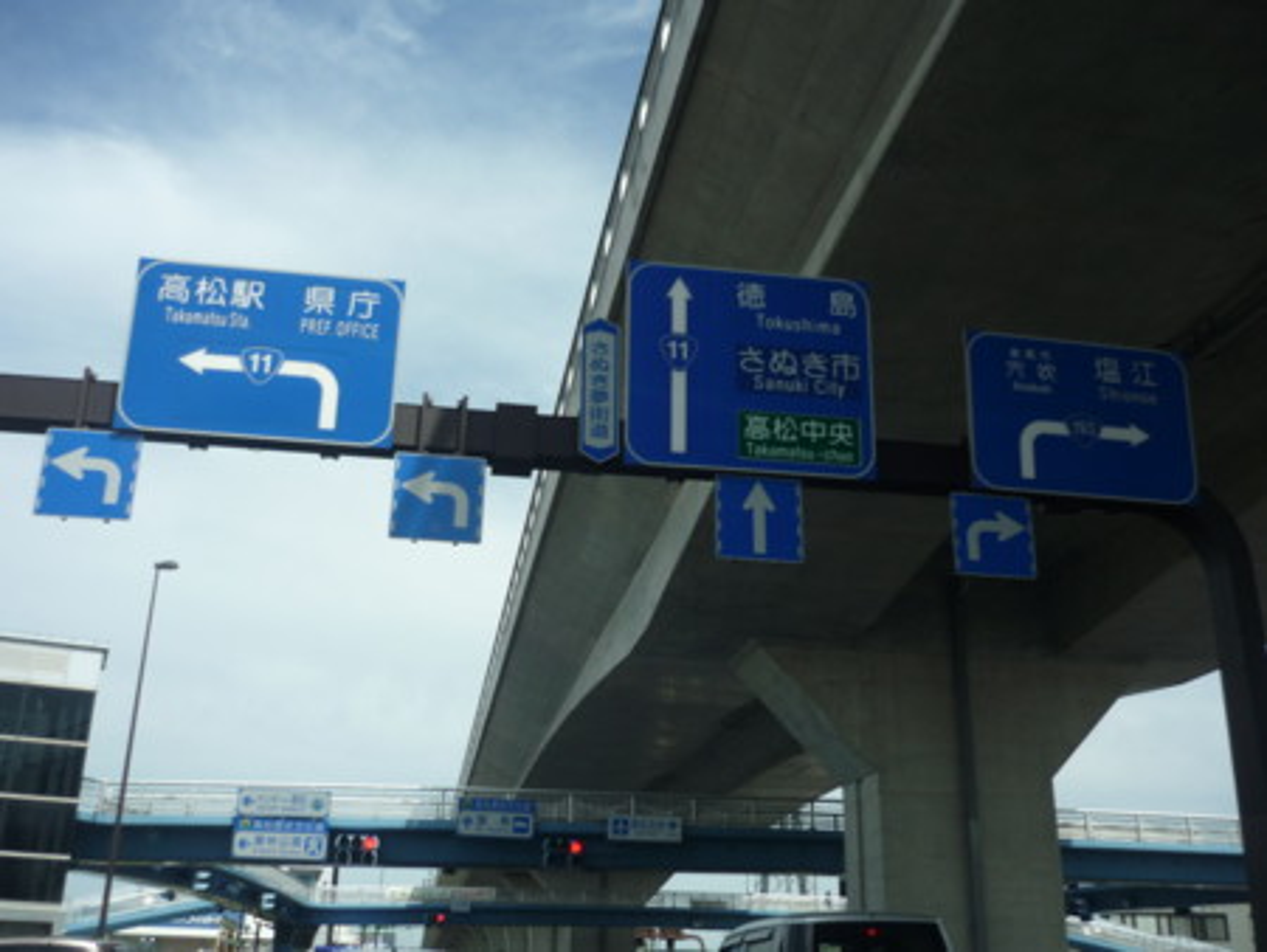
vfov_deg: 43.0
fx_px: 1208
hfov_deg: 55.3
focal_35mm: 33
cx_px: 634
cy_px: 476
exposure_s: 1/160
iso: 100
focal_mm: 5.5
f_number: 8
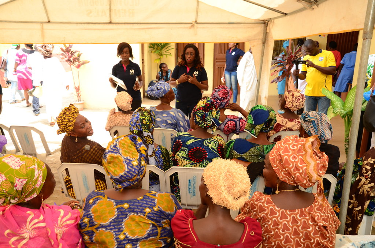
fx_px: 296
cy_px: 124
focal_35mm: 28
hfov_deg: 64.7
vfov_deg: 45.5
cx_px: 188
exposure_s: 1/125
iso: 200
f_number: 5
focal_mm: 19
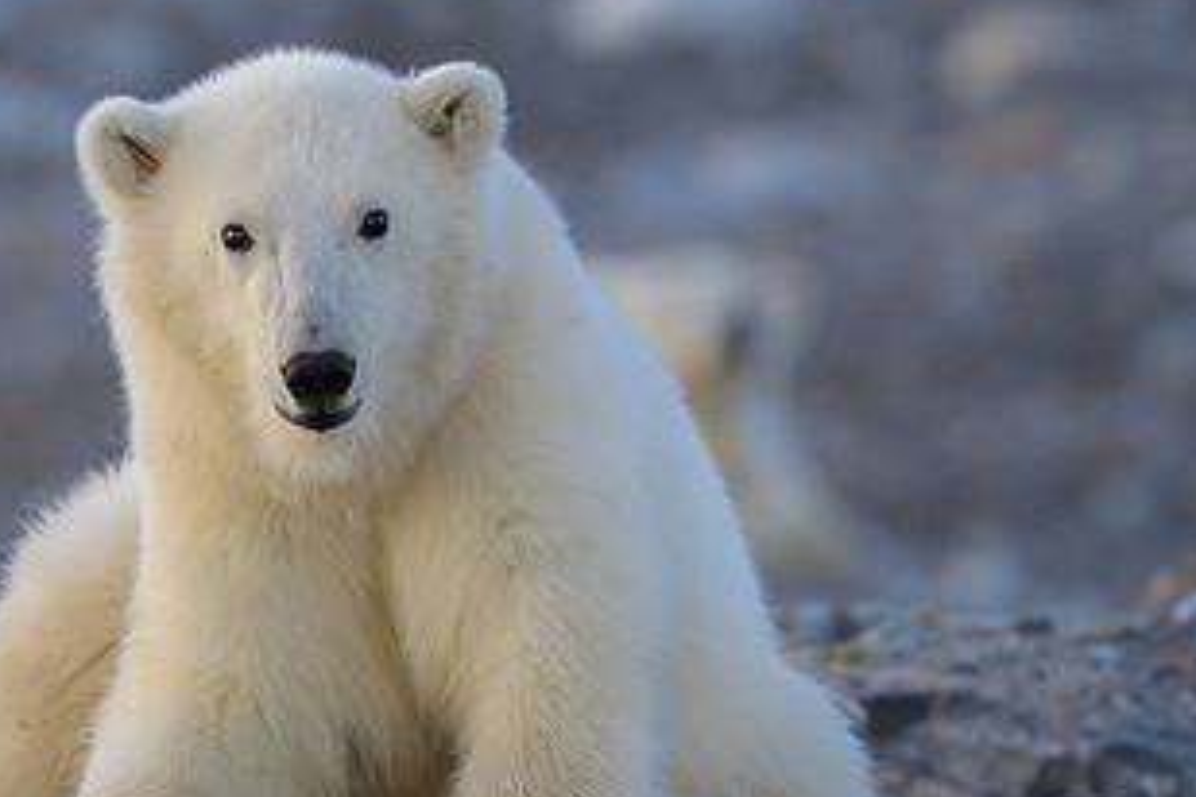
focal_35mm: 1053
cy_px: 500
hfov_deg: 2.0
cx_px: 250
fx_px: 34980
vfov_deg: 1.3
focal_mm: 500
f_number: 6.3
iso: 2500
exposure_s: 1/1600
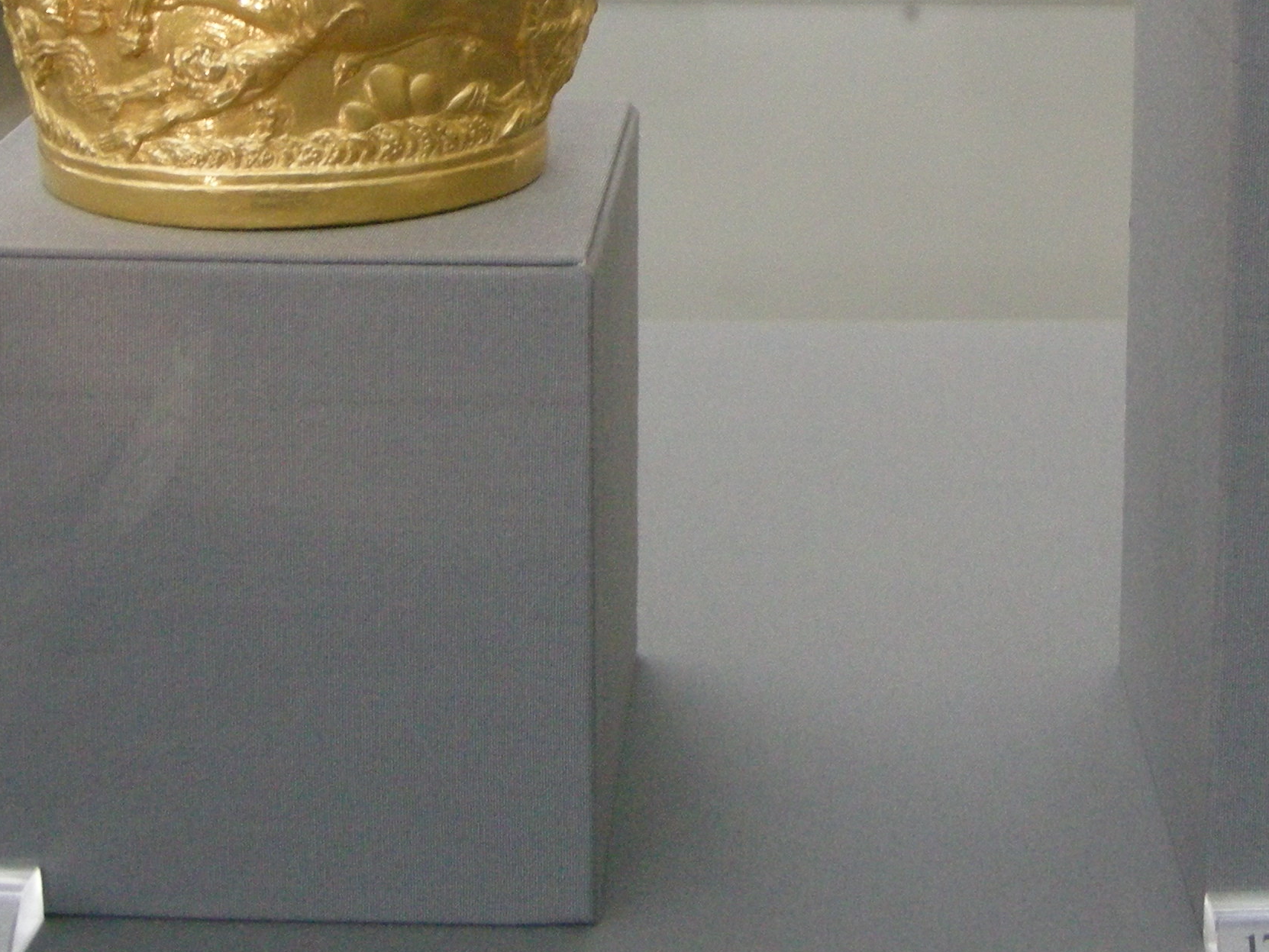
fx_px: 2897
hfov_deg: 24.3
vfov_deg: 18.1
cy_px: -28
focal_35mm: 79
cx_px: 1023
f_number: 2.7
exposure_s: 1/46.7
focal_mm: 7.5
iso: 400
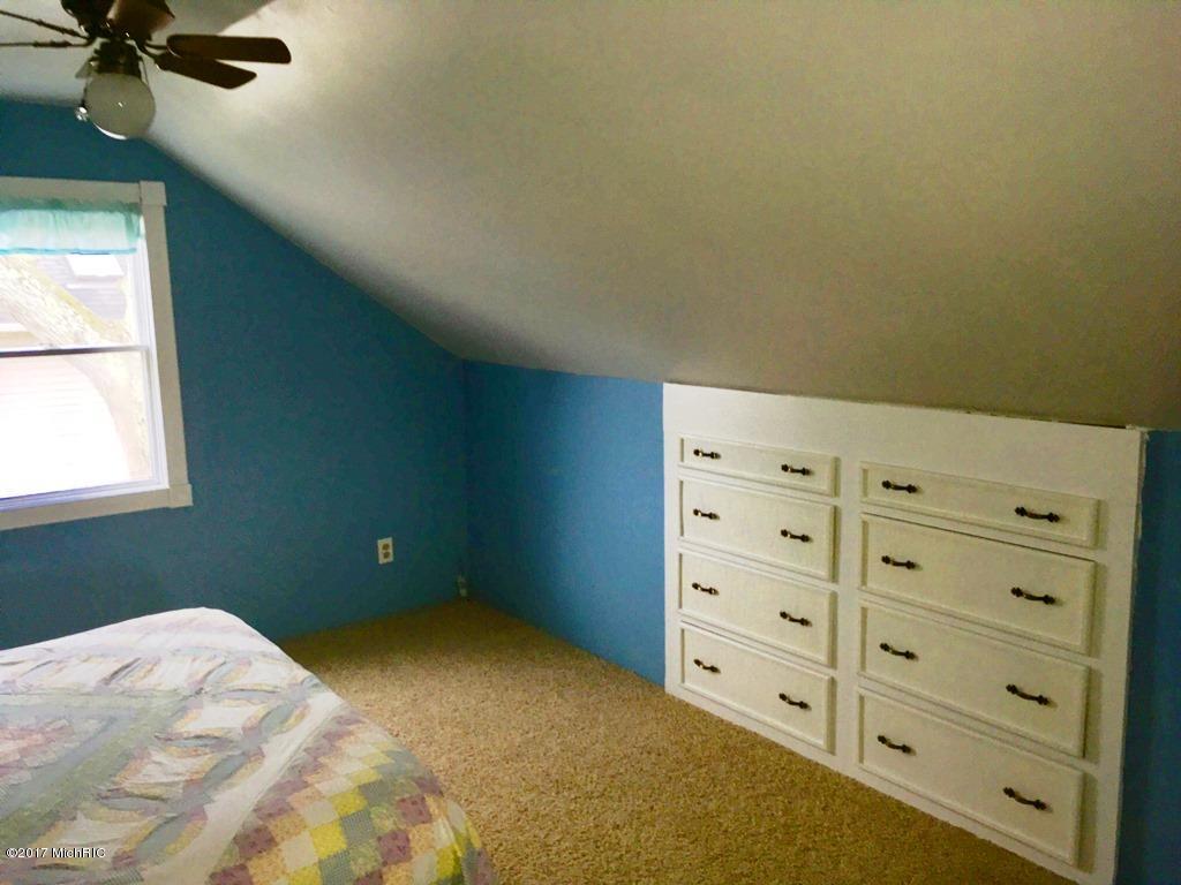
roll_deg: +0.5
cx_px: 590
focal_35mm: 29
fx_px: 989
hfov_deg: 61.7
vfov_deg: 48.2
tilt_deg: -8.5
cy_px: 442
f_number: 2.2
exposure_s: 1/20
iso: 32
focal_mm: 4.15
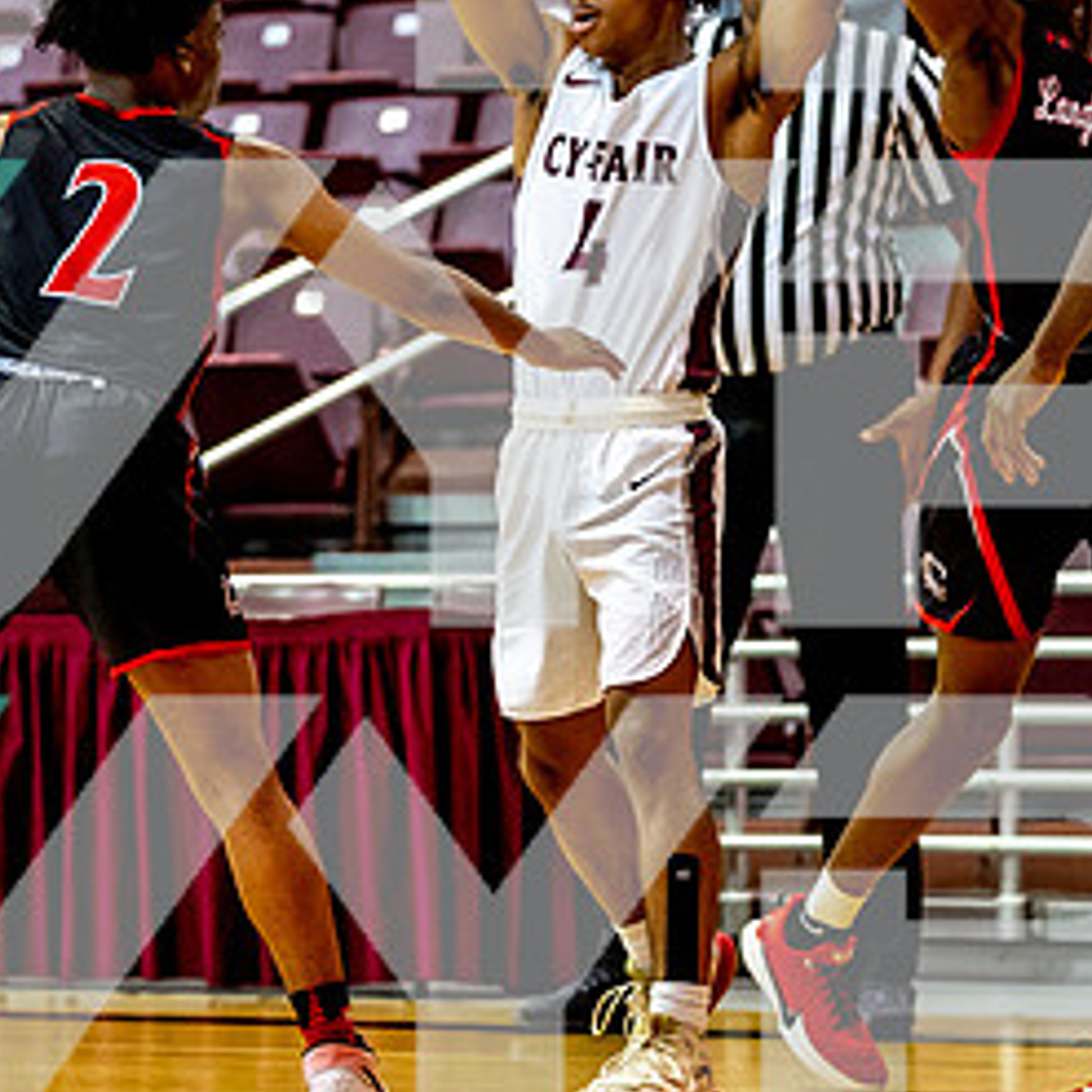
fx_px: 9387
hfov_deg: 6.7
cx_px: 433
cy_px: 429
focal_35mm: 263
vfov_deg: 6.7
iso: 3200
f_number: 2.8
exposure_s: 1/1250
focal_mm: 105
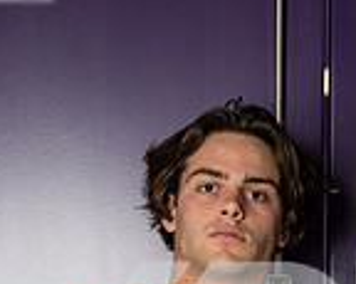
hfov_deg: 12.2
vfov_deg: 9.3
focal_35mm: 158
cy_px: 514
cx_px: 161
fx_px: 1664
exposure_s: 1/250
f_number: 5
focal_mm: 54
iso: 250
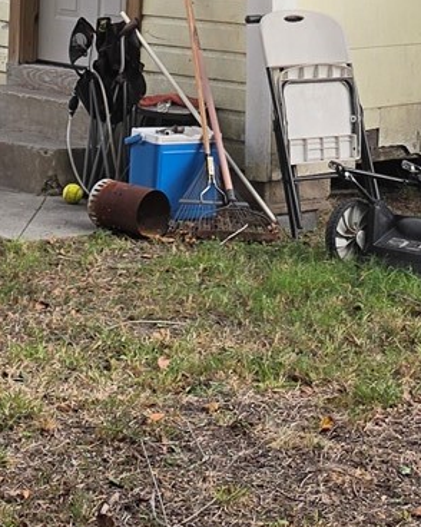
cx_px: 295
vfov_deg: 14.8
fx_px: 1948
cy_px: -142
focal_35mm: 125
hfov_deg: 12.3
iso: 25
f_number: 1.4
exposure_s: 1/359
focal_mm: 6.5
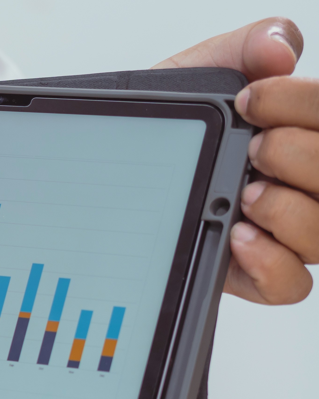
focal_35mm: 192
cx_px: -357
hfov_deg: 7.7
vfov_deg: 9.9
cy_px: 479
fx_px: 2266
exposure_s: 1/125
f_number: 2.8
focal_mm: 50
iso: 400
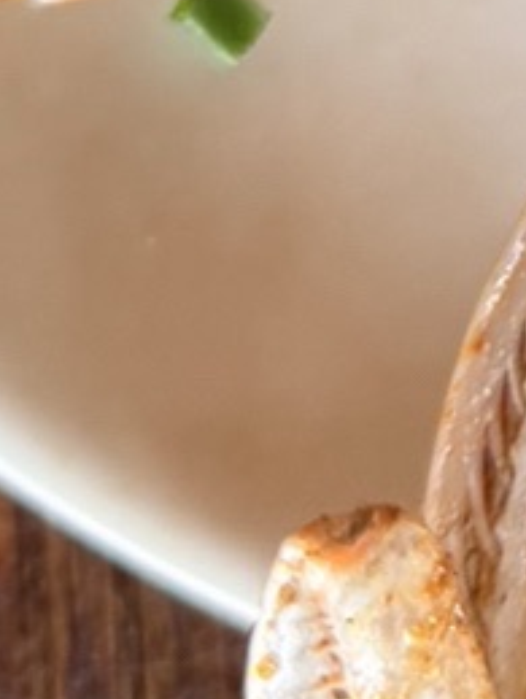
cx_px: 1440
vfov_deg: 9.8
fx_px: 3739
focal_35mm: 185
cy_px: -756
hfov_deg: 7.3
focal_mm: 6.76
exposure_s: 1/121
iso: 100
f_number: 1.78
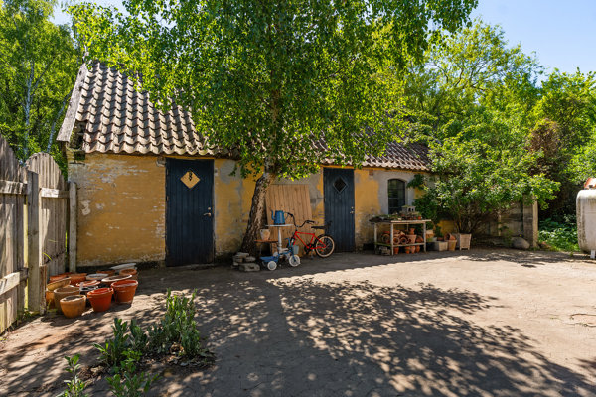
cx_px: 298
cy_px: 198
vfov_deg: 61.7
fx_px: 333
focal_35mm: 20
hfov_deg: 83.7
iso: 200
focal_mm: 13.4
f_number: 8
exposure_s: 1/200
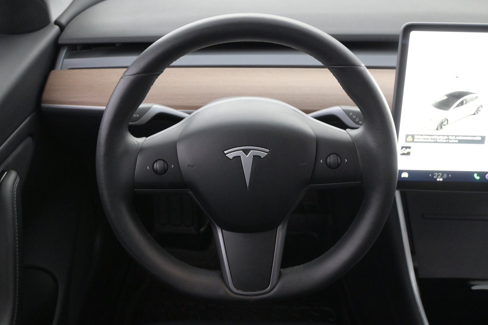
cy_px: 159
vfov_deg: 31.7
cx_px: 245
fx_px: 573
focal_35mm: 42
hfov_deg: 46.1
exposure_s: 1/40
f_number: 4.5
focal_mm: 27.5
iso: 3200
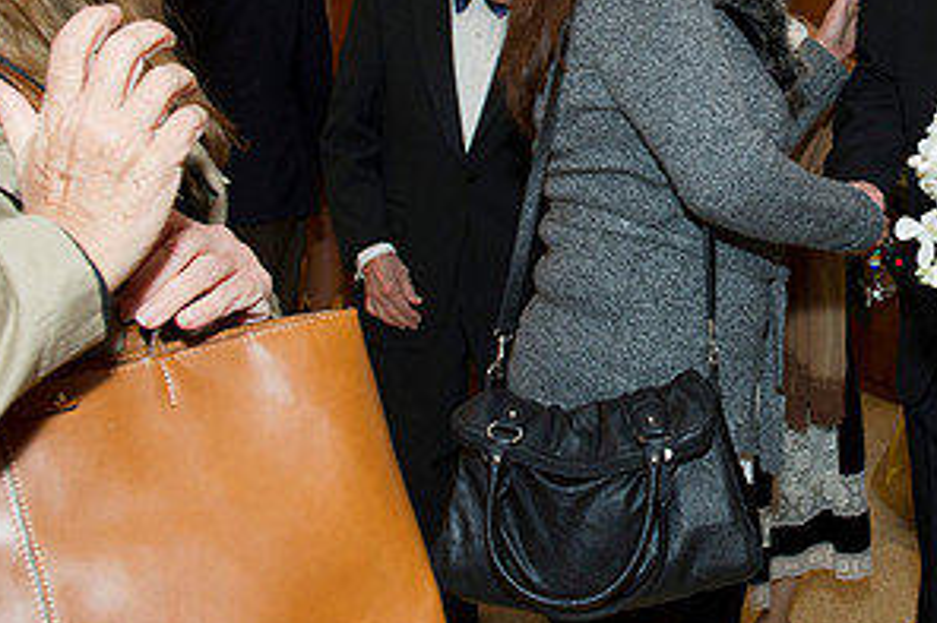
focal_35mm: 51
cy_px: 89
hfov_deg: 37.3
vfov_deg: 25.8
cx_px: 772
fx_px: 1327
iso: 1600
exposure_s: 1/100
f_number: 5.6
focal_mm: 26
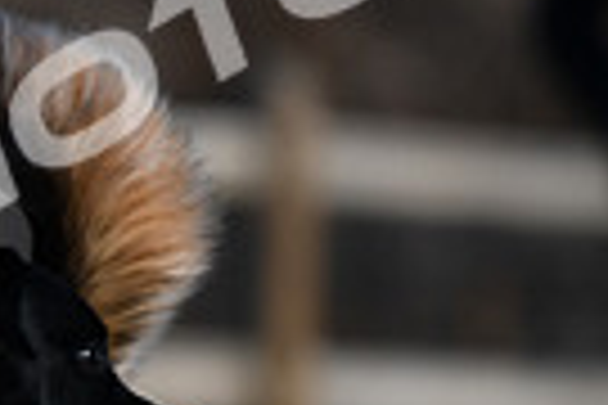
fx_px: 20704
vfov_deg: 1.1
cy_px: 439
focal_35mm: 1226
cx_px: -572
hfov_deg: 1.7
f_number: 2.8
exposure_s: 1/4000
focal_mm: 190
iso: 100
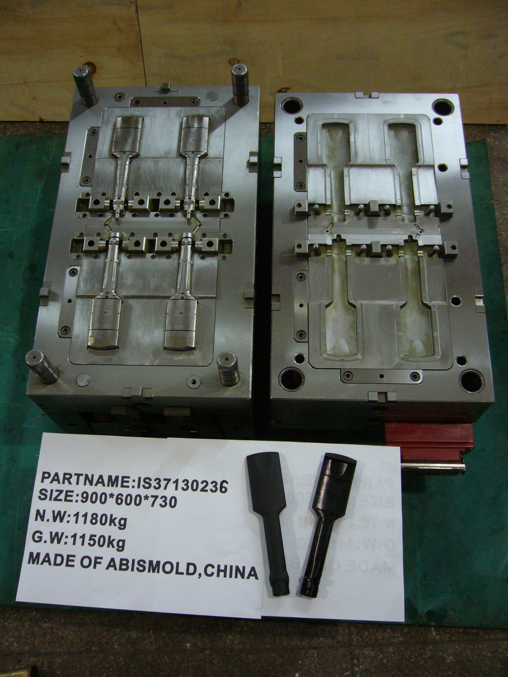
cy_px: 338
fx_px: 685
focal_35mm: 35
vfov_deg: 52.6
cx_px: 254
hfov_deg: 40.7
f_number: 2.8
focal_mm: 5.8
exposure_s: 1/8
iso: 200
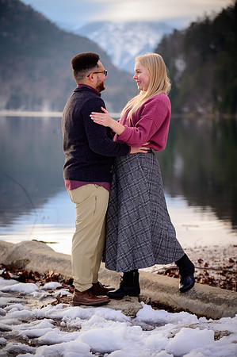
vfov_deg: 20.0
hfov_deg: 13.4
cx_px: 118
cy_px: 178
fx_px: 1010
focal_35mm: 102
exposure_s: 1/400
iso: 250
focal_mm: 102
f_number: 2.8
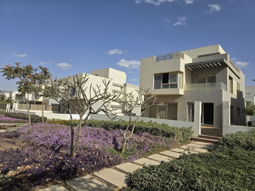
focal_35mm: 23
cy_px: 96
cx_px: 128
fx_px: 169
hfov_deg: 73.9
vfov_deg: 58.9
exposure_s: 1/1212
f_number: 1.7
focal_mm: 6.3
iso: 12
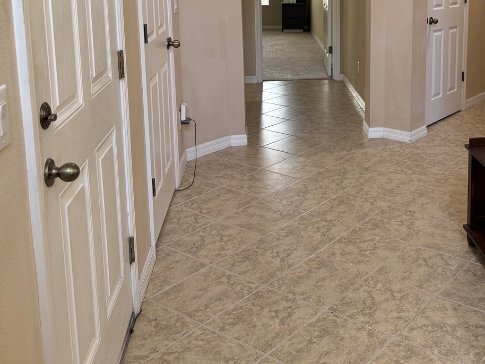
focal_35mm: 42
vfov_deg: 33.1
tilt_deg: -9.2
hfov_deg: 42.4
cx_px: 400
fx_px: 589
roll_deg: -0.3
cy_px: 57
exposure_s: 1/60
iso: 125
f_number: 1.78
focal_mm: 6.76
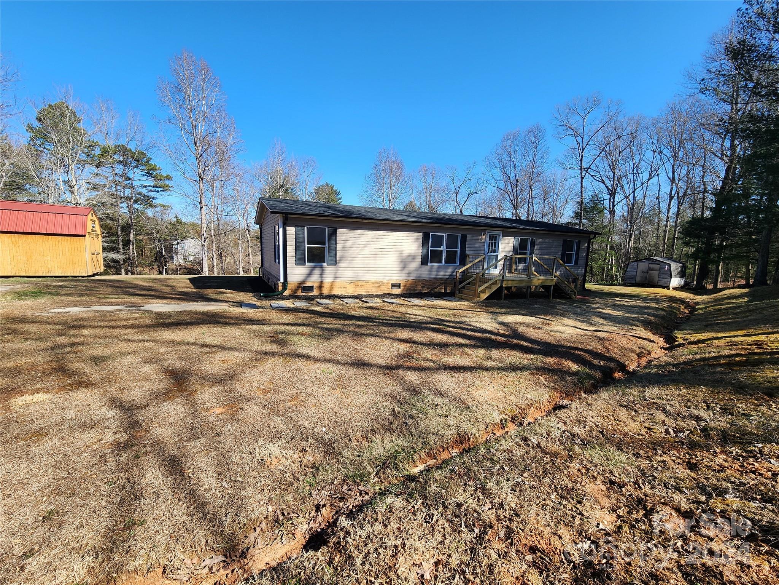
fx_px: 293
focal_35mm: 13
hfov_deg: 106.2
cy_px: 292
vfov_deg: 89.9
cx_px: 390
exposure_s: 1/907
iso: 50
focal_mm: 2.2
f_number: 2.2
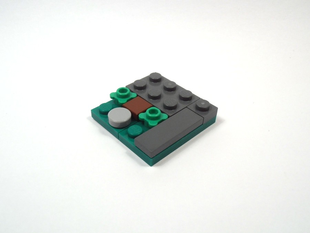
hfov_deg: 50.1
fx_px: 331
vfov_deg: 38.7
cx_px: 155
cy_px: 116
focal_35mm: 37
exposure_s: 1/125
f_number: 3.9
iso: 80
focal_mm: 6.61
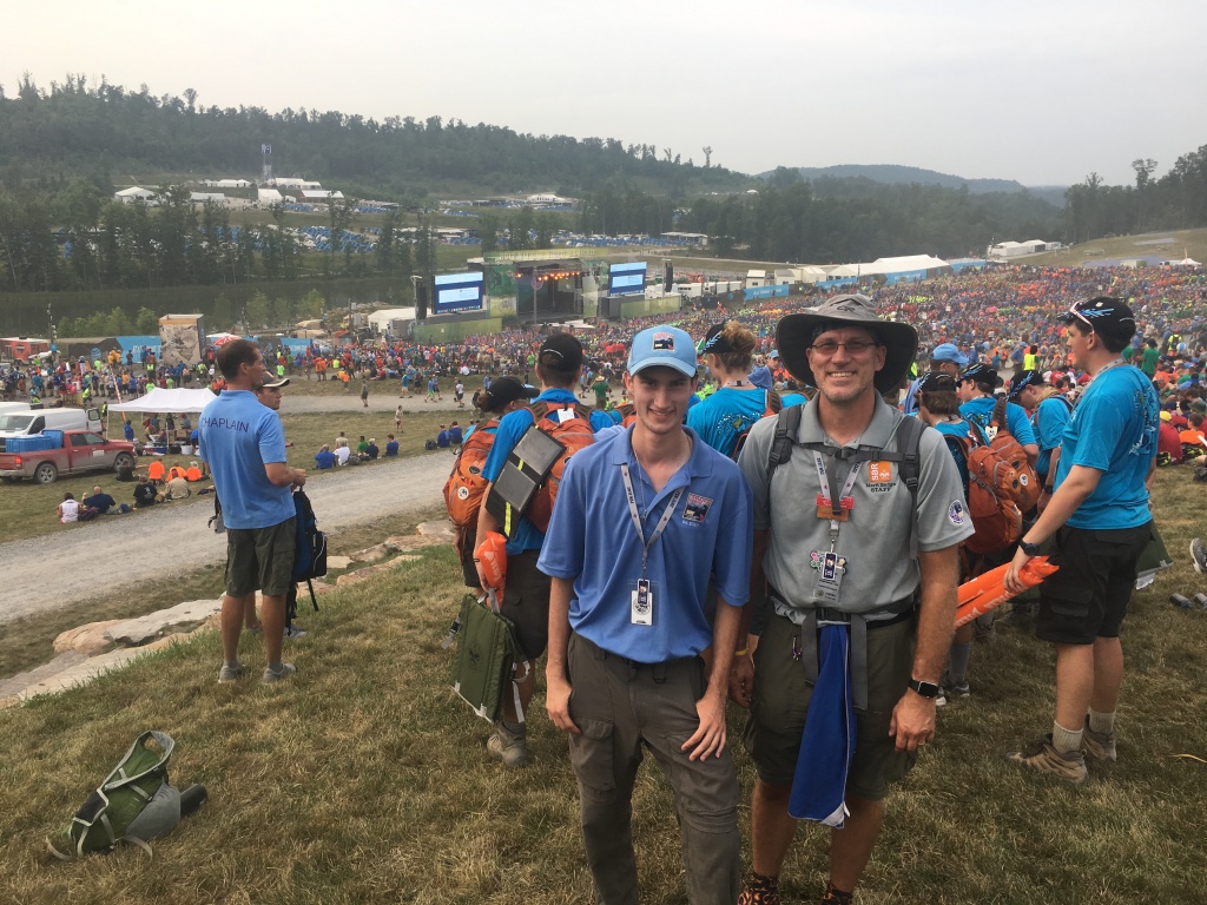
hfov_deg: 61.7
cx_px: 604
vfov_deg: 48.2
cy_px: 452
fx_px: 1011
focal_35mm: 29
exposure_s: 1/273
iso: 25
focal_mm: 4.15
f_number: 2.2
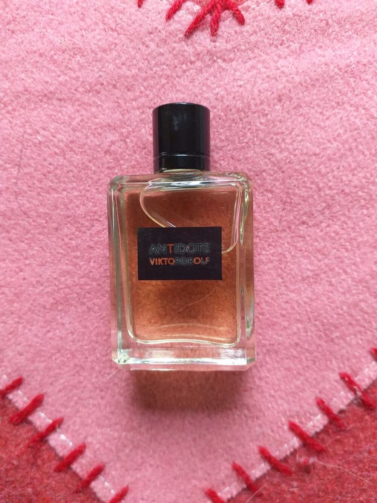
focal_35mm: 26
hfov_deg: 53.1
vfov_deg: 67.3
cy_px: 252
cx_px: 188
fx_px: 377
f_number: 1.9
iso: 160
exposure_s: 1/50
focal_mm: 3.6
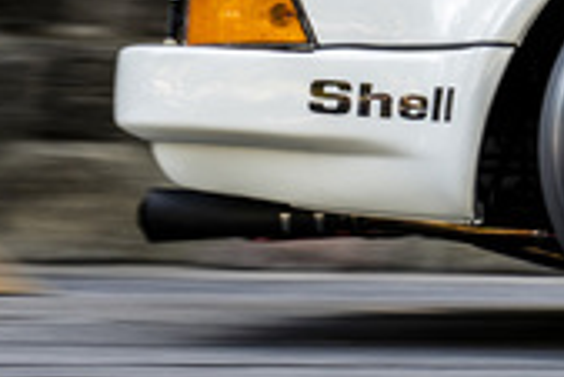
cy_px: -167
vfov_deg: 7.6
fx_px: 2775
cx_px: 871
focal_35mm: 177
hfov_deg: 11.1
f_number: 4.5
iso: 100
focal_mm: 50
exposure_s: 1/40
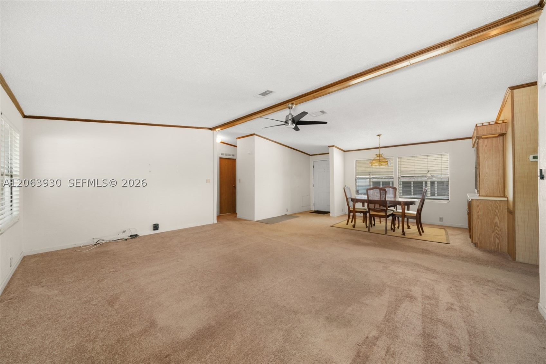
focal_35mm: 13
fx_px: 197
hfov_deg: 108.3
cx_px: 273
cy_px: 182
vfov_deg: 85.4
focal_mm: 13
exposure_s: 1/5
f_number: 11
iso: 400
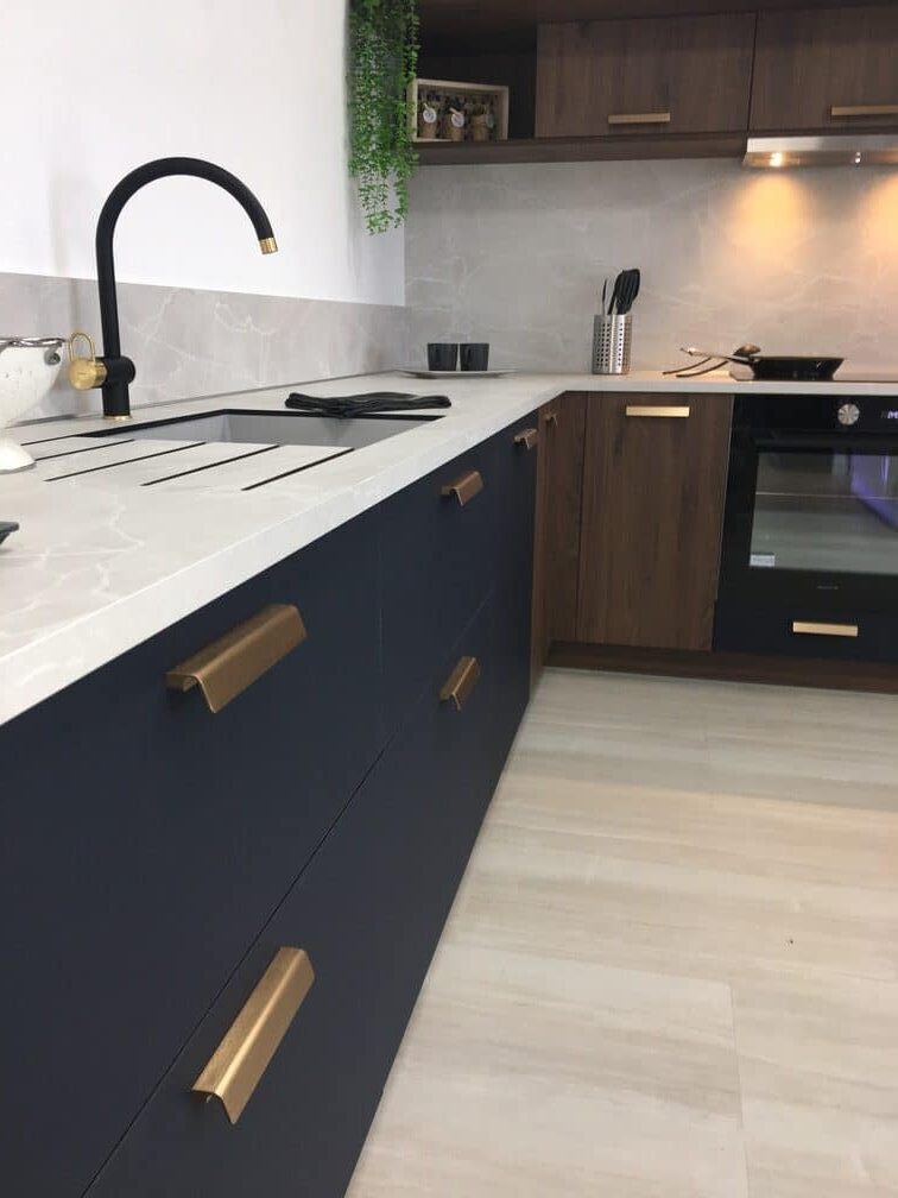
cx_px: 449
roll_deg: +0.2
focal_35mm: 29
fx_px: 1003
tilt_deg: -12.9
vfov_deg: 61.7
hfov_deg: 48.2
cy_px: 599
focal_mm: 4.15
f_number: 2.2
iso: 32
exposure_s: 1/33
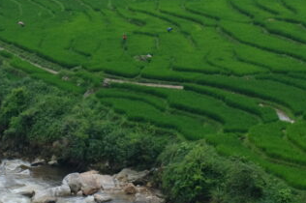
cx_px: 146
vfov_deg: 7.9
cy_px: -25
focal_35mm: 172
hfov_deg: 12.0
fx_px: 1460
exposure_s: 1/950
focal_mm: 35
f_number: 5
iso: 320
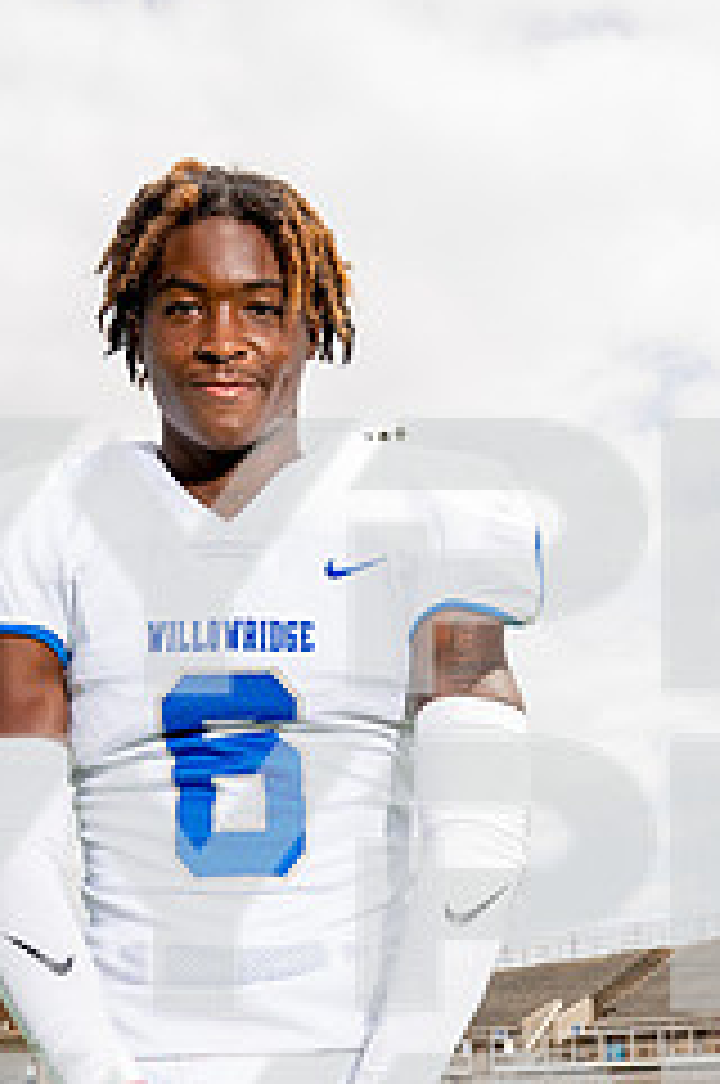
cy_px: 877
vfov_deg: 33.5
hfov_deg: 23.3
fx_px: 1745
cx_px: 306
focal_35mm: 58
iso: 100
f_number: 8
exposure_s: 1/250
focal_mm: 31
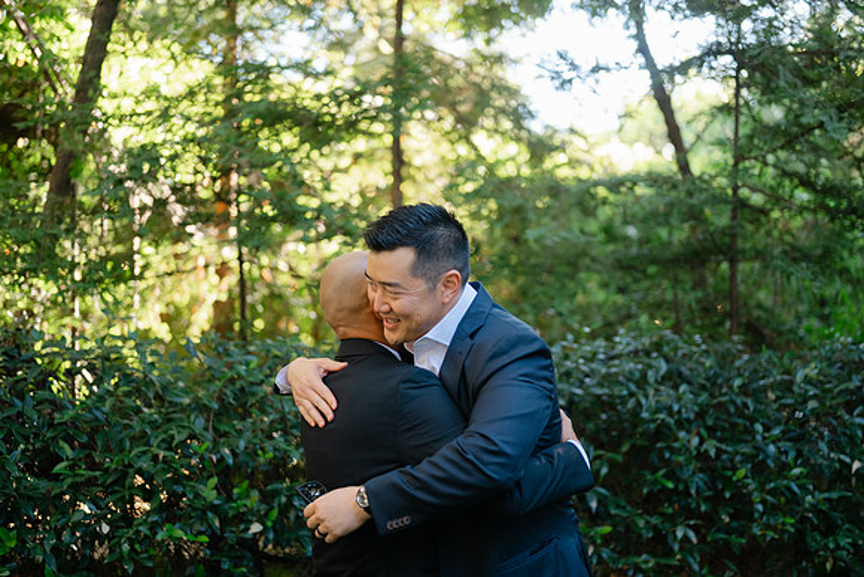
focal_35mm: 50
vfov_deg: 27.0
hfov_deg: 39.6
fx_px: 1200
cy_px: 288
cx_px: 432
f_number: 1.8
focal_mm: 50
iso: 400
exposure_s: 1/400
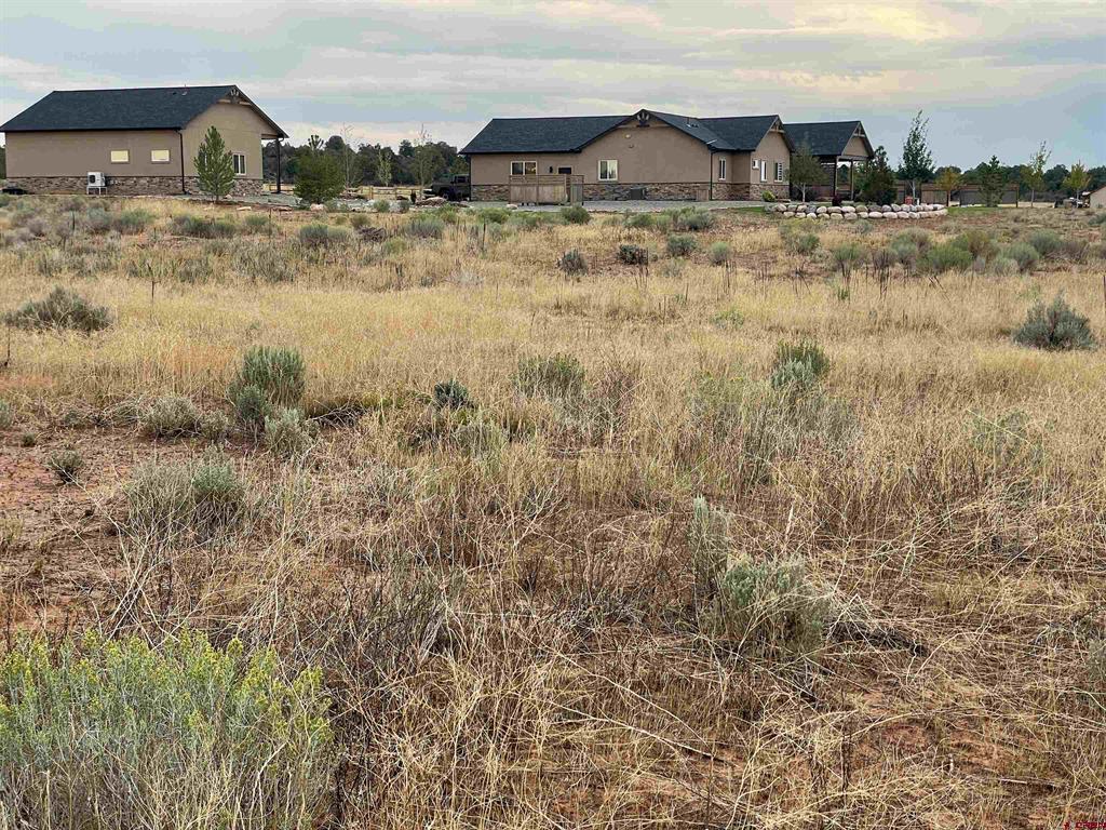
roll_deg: +0.4
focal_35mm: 52
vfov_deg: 28.0
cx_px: 553
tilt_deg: -7.2
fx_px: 1661
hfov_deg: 36.8
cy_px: 415
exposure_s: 1/102
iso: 25
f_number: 2
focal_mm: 6
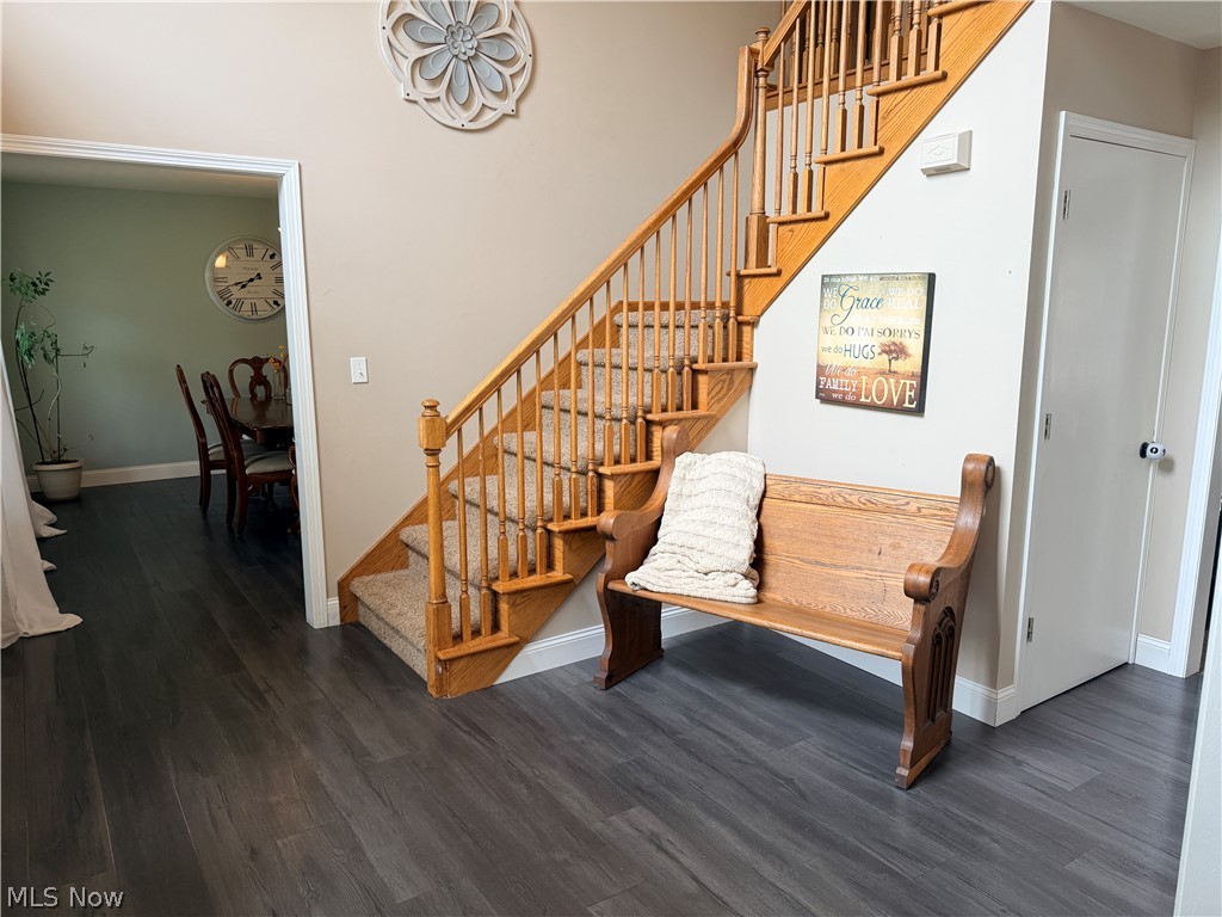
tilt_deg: -8.5
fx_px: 847
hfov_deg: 71.6
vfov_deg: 56.8
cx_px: 611
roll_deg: +1.0
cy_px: 458
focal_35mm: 24
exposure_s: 1/120
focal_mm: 6.76
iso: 100
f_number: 1.78
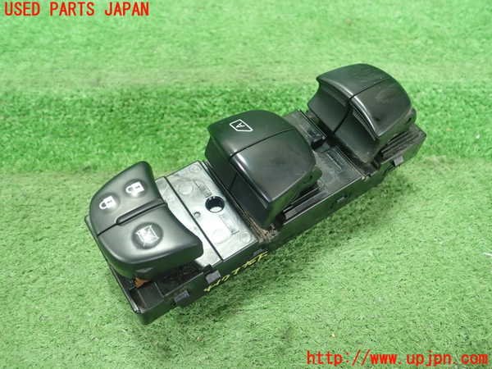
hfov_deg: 60.0
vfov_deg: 46.8
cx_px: 246
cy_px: 184
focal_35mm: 30
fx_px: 426
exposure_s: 1/125
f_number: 2.3
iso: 500
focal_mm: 5.5
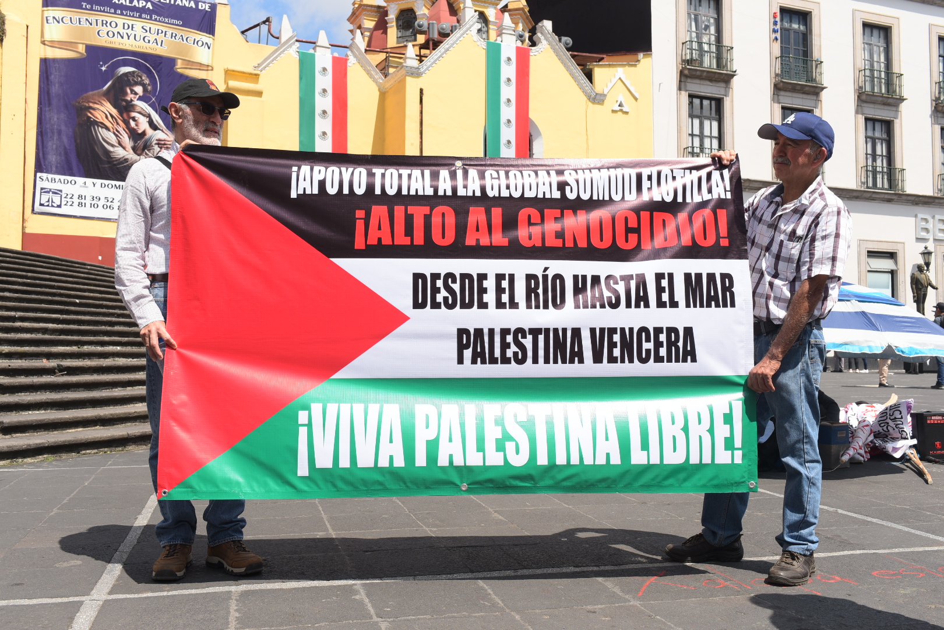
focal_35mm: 35
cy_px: 315
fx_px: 918
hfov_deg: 54.4
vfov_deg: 37.9
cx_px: 472
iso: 100
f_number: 8
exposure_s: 1/250
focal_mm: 35
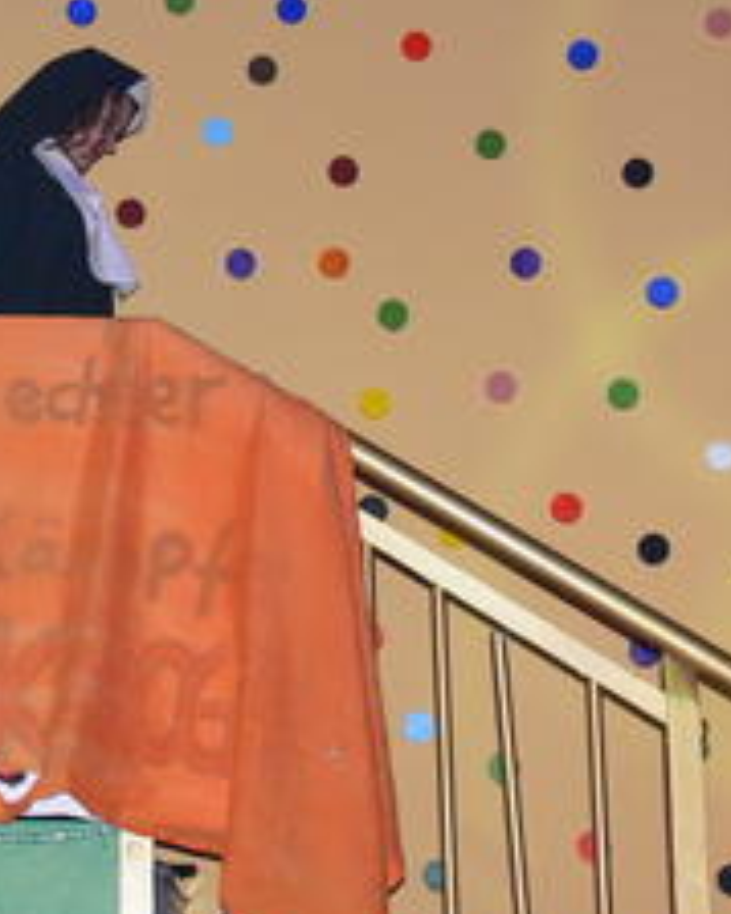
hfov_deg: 14.9
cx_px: -45
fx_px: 2733
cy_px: 261
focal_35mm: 101
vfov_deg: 18.9
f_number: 3.2
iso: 160
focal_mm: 10.4
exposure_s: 1/30
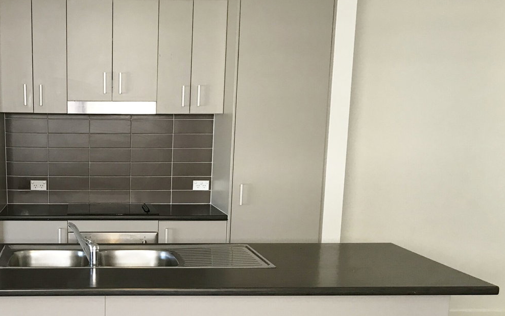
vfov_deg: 26.4
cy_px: 250
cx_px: 104
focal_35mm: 48
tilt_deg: -11.1
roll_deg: +0.1
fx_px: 661
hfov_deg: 40.2
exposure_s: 1/20
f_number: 1.8
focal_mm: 3.99
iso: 40
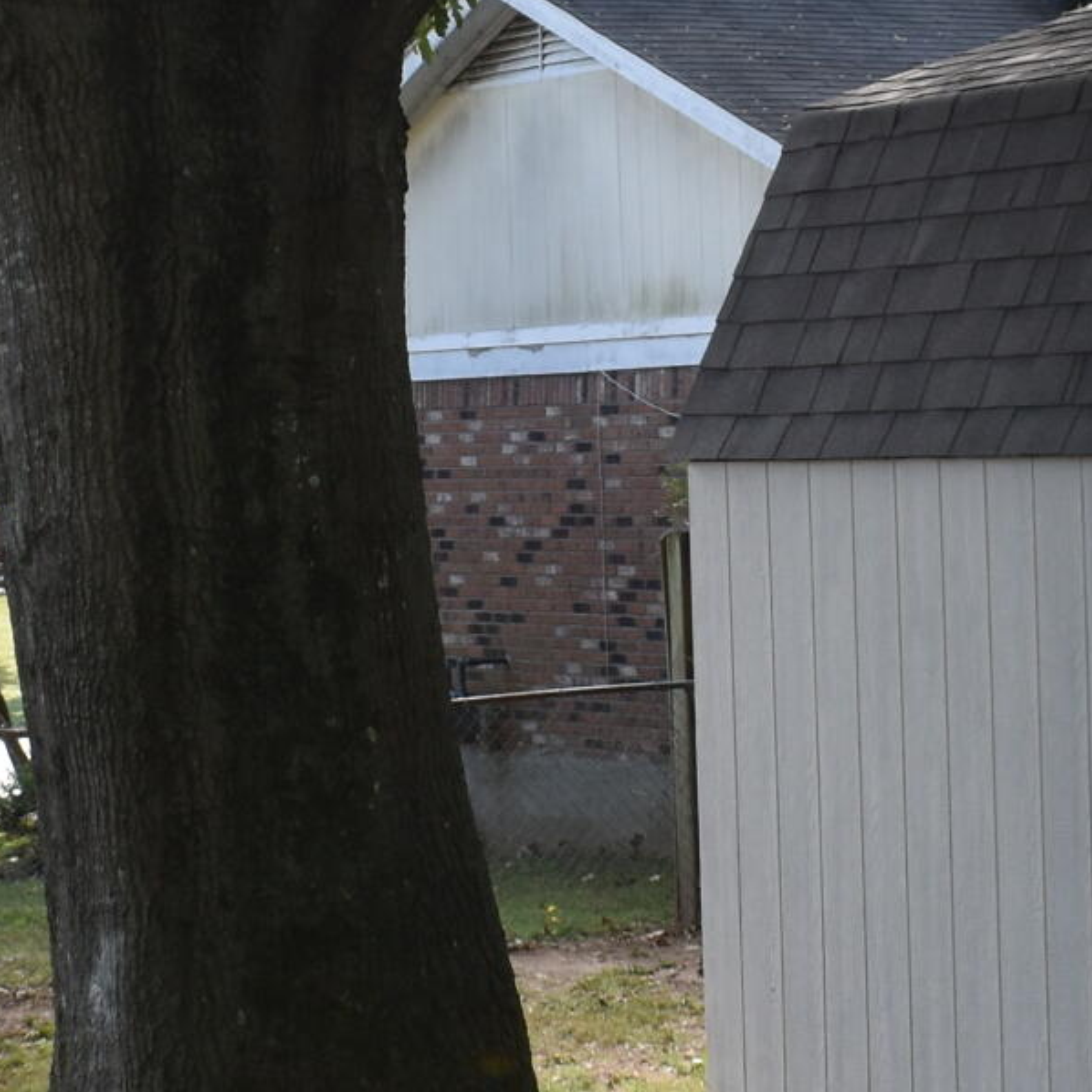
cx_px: 595
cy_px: 551
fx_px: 4568
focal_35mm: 128
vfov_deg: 13.6
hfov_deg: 13.6
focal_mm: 20
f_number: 5
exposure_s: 1/200
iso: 125
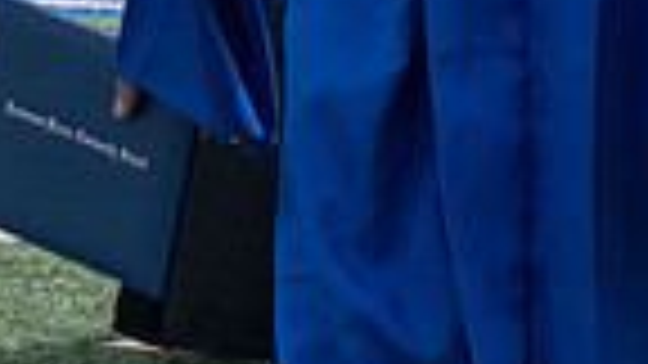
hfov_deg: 4.0
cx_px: 87
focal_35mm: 537
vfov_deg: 2.2
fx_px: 9227
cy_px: -912
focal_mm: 70
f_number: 13
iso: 200
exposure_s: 1/250
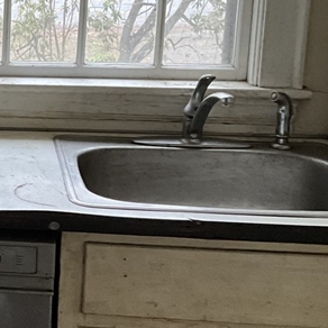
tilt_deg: -11.9
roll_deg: +0.8
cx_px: -193
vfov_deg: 19.2
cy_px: 106
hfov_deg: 17.1
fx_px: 965
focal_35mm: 90
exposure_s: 1/60
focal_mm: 3
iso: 160
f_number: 1.8
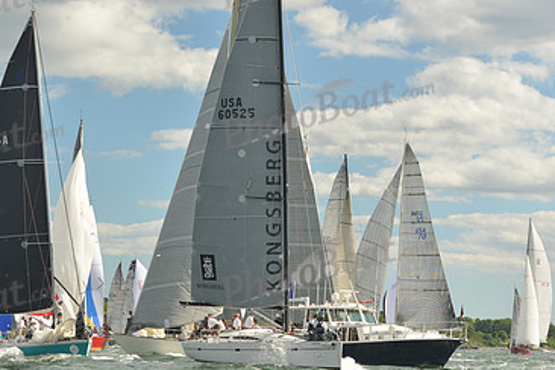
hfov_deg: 18.3
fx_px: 1711
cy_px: 210
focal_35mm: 111
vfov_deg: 12.3
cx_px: 144
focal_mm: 70
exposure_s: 1/640
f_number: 5.6
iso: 400
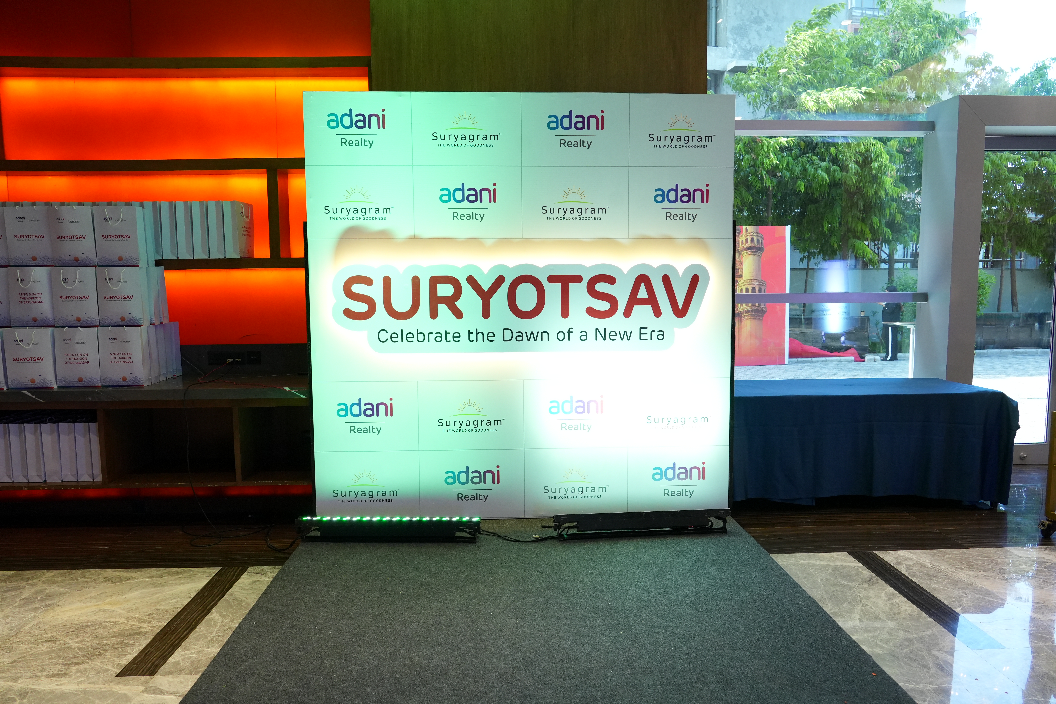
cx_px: 528
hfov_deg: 73.7
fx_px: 704
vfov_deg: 53.1
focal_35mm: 24
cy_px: 352
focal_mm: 24
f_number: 5.6
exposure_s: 1/125
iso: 2500
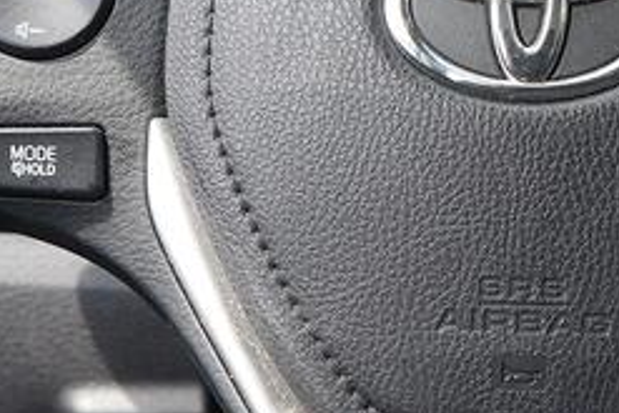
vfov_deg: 9.4
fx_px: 2495
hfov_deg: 14.1
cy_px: -48
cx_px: 474
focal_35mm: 145
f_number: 4.5
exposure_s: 1/80
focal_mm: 28
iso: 100
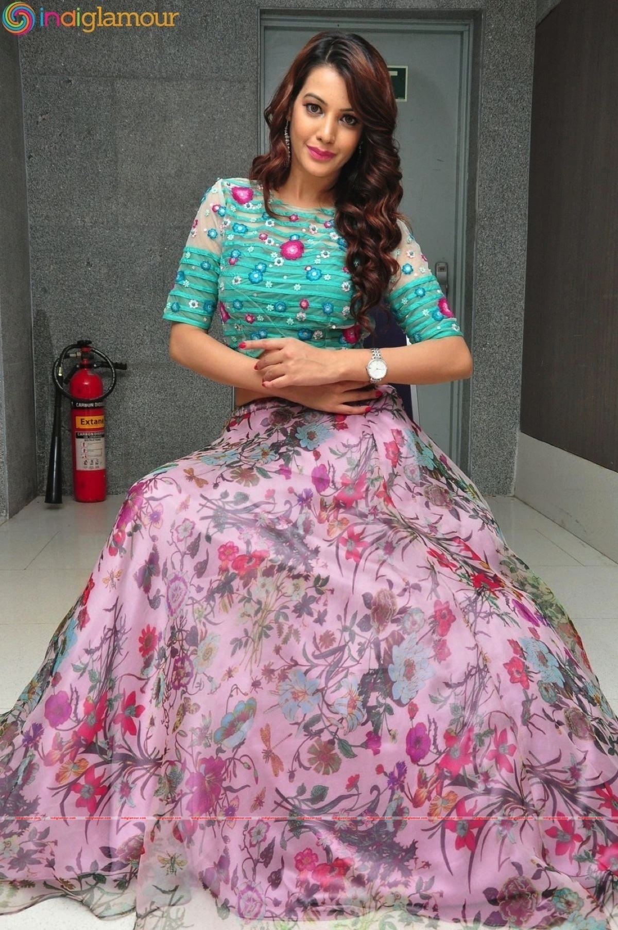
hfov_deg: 31.8
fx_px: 1084
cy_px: 465
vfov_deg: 46.4
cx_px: 309
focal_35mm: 42
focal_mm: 28
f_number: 8
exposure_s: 1/125
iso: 1250
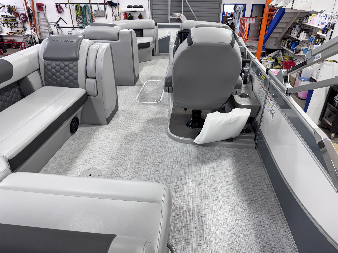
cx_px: 169
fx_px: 234
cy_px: 126
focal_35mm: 24
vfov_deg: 56.8
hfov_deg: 71.6
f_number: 1.78
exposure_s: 1/120
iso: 125
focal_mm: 6.76
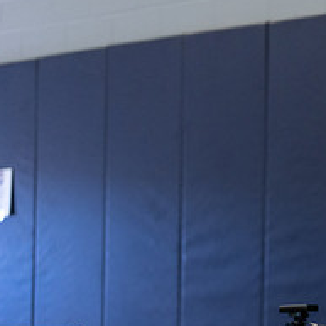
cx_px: 470
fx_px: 1502
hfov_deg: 11.9
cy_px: 331
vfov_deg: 12.2
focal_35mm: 141
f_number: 1.2
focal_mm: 50
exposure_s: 1/1000
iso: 1250
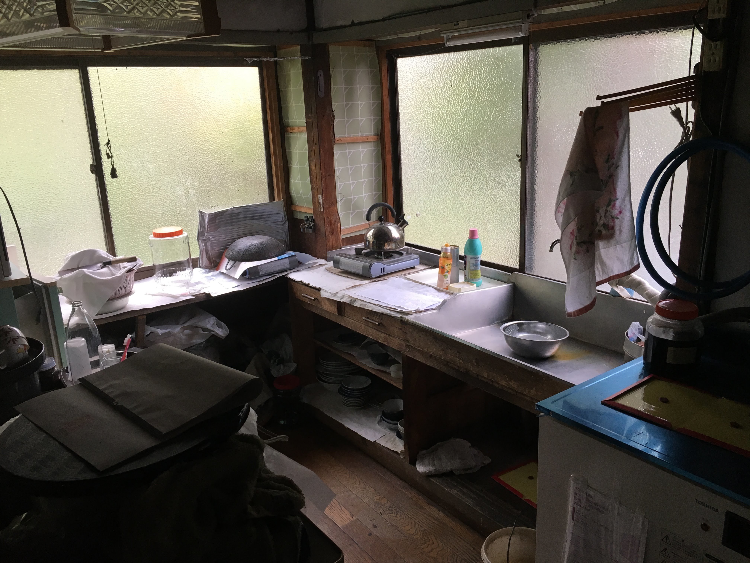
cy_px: 282
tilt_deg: -15.0
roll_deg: +2.4
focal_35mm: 29
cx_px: 375
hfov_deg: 61.7
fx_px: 628
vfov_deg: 48.2
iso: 32
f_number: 2.2
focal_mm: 4.15
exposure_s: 1/30
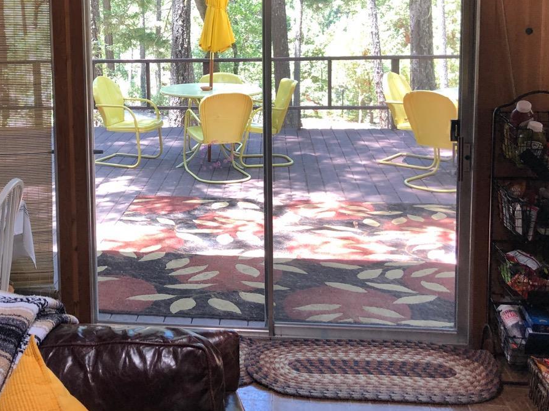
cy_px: 95
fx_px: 745
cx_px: 153
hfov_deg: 39.6
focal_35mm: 47
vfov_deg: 30.3
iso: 25
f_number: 1.8
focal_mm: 3.99
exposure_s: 1/40
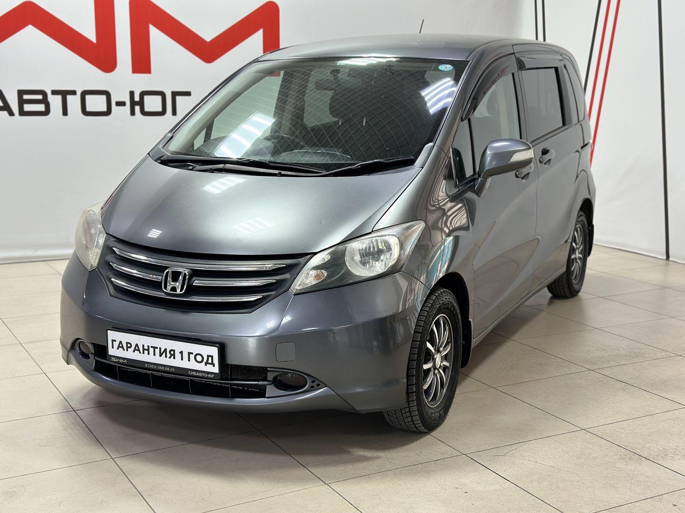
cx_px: 342
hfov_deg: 39.7
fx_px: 950
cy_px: 256
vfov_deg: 30.3
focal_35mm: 48
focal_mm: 6.86
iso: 125
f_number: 1.78
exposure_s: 1/99
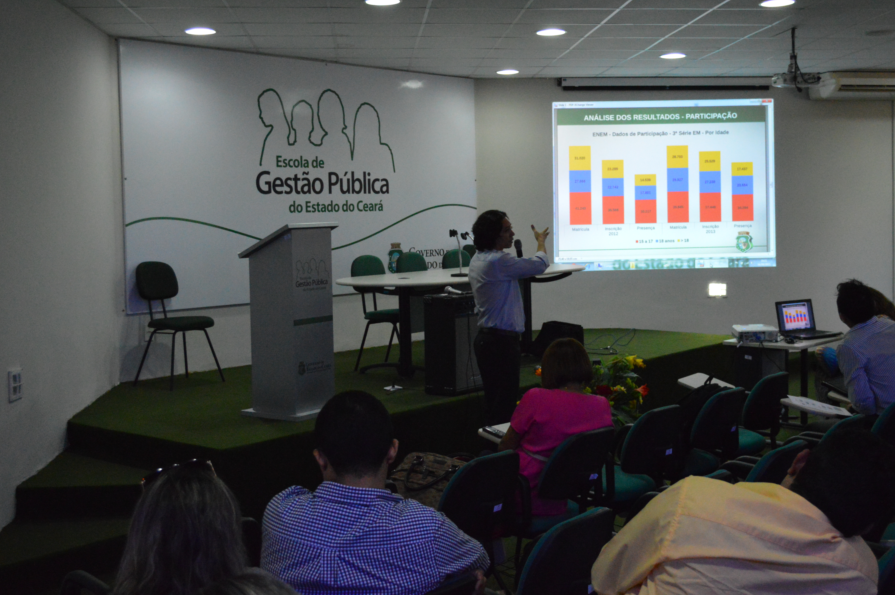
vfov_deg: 30.4
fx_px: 1093
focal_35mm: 44
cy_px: 262
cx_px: 492
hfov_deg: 44.5
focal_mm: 26
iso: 3200
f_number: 4.2
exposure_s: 1/160
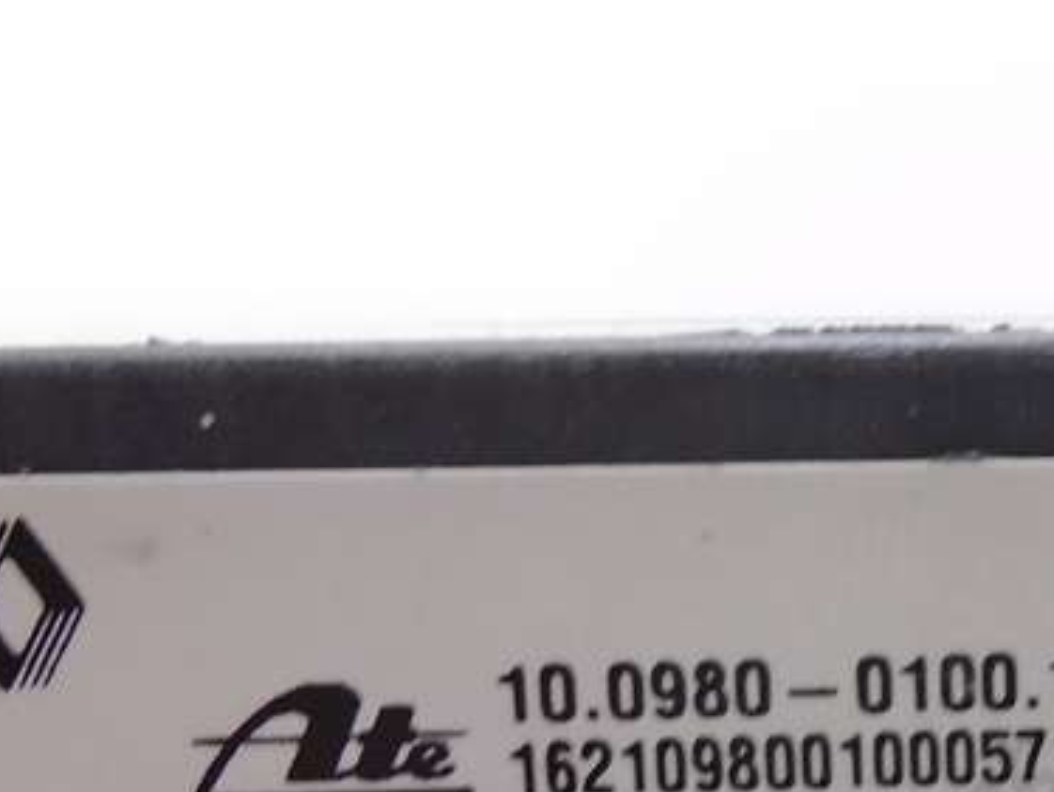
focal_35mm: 76
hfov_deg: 24.5
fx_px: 2316
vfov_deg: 18.9
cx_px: 1048
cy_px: 767
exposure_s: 1/30
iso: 160
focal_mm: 4.6
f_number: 3.2
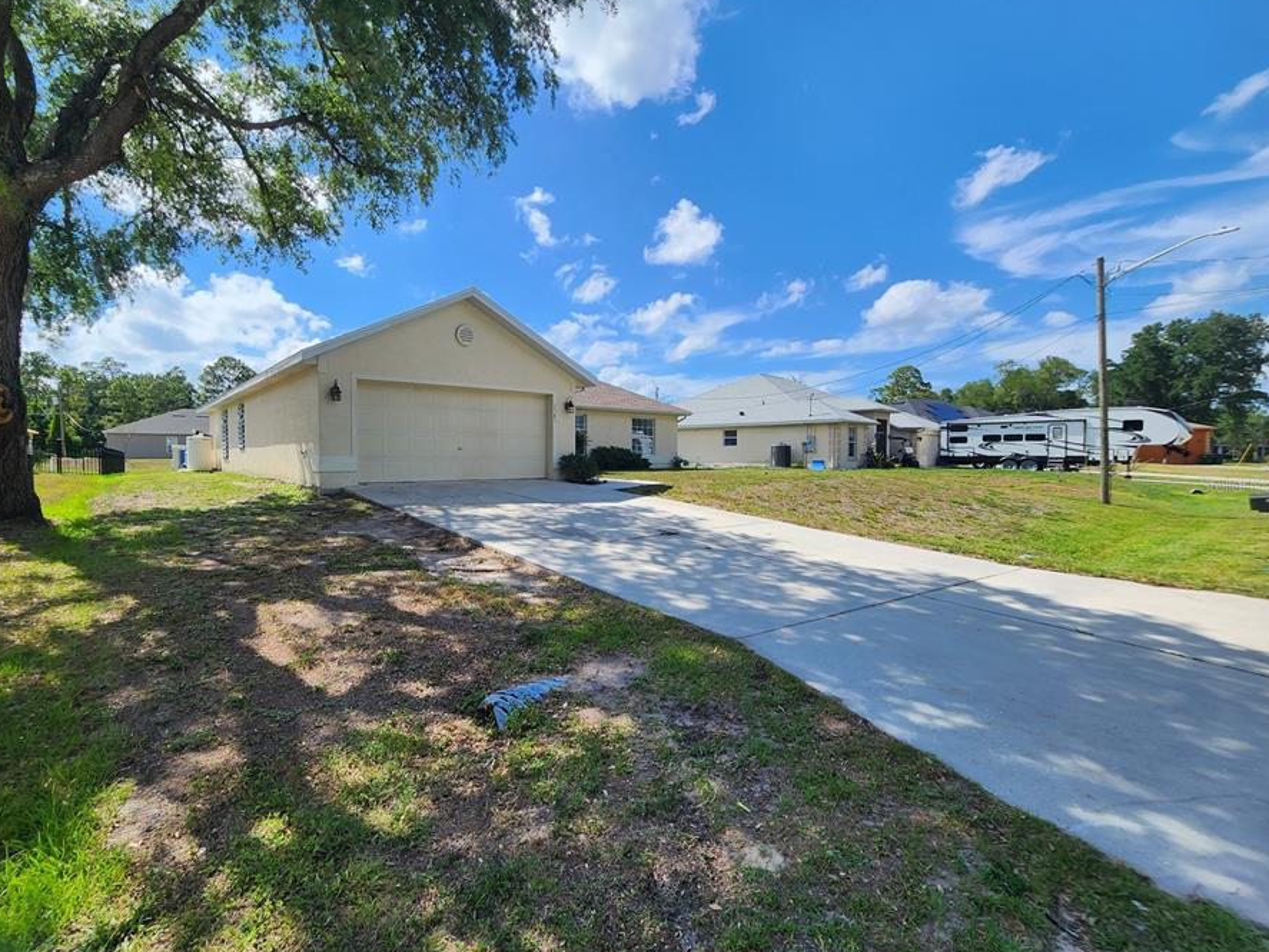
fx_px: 550
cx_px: 554
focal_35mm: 15
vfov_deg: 81.8
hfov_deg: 97.6
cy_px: 485
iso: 50
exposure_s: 1/1659
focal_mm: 2.2
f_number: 2.2
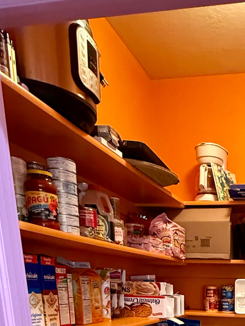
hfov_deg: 34.0
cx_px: 238
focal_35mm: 39
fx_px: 368
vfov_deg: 37.0
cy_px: 388
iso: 800
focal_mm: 2.22
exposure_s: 1/60
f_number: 2.2
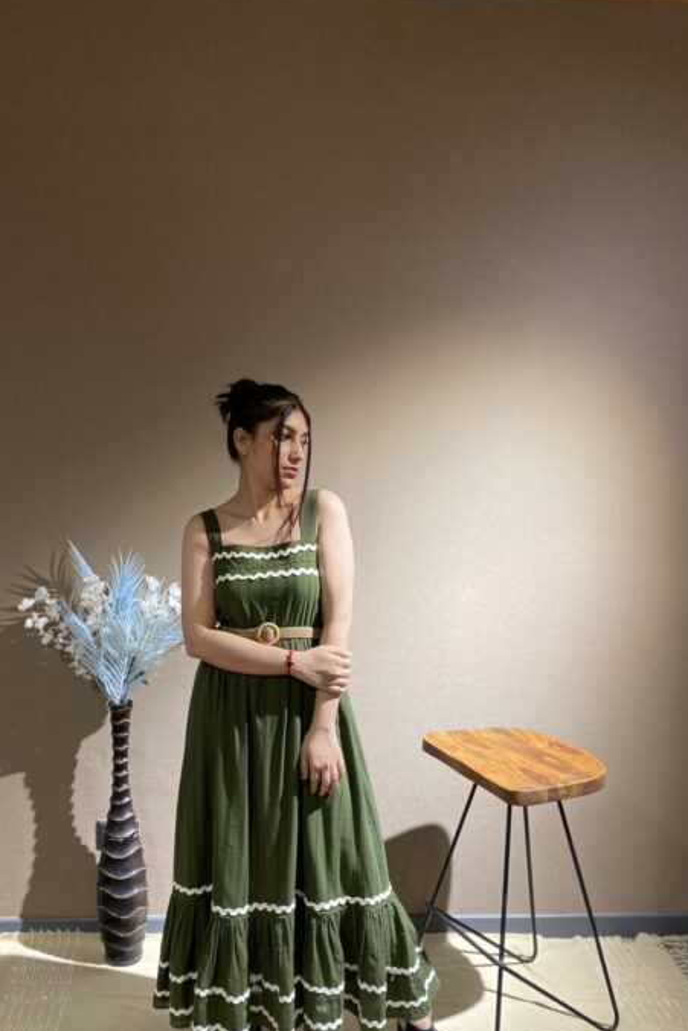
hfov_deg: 41.1
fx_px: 917
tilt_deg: -7.5
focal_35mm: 32
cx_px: 310
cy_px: 601
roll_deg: -1.9
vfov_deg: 58.4
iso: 200
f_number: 1.8
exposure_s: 1/50
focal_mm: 4.25
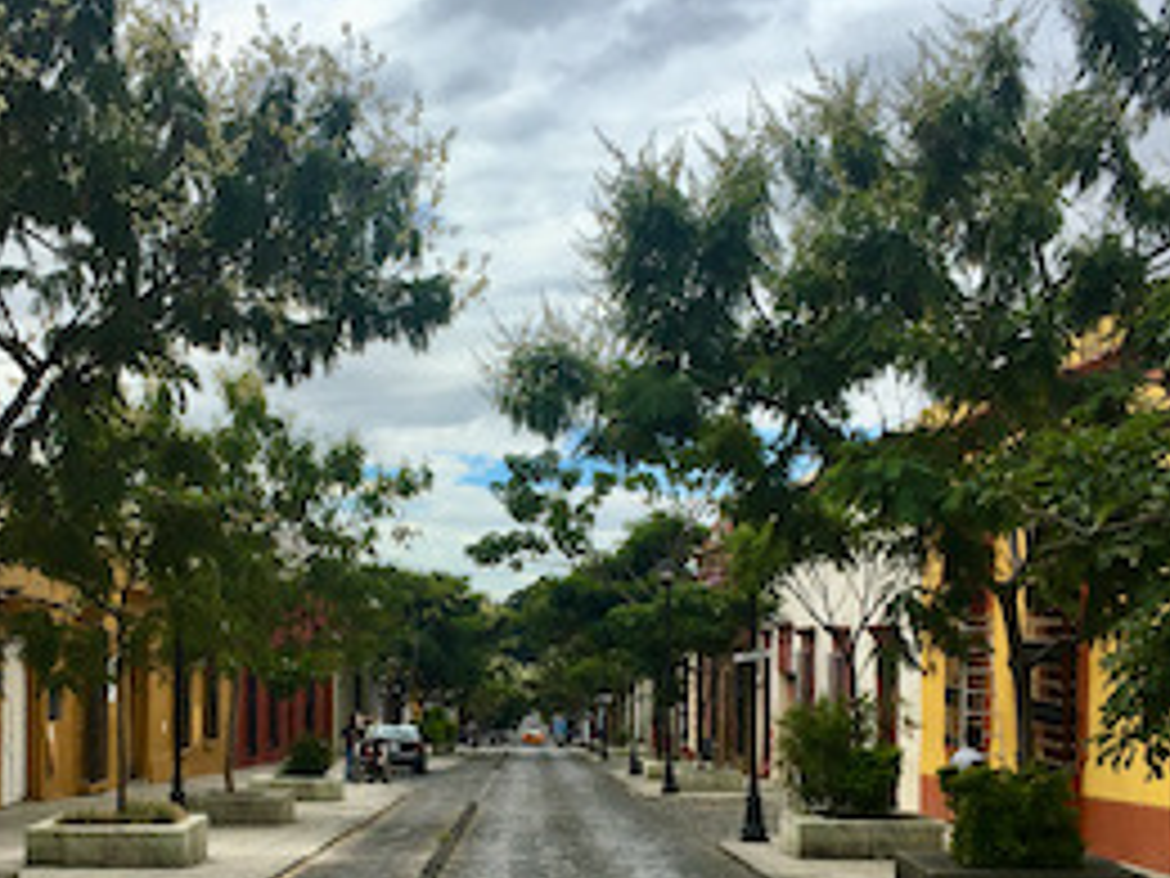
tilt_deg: +0.3
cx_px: 457
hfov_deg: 31.6
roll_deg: +0.4
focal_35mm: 61
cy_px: 653
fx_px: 2062
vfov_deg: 23.8
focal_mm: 4.15
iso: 25
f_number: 2.2
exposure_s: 1/2079
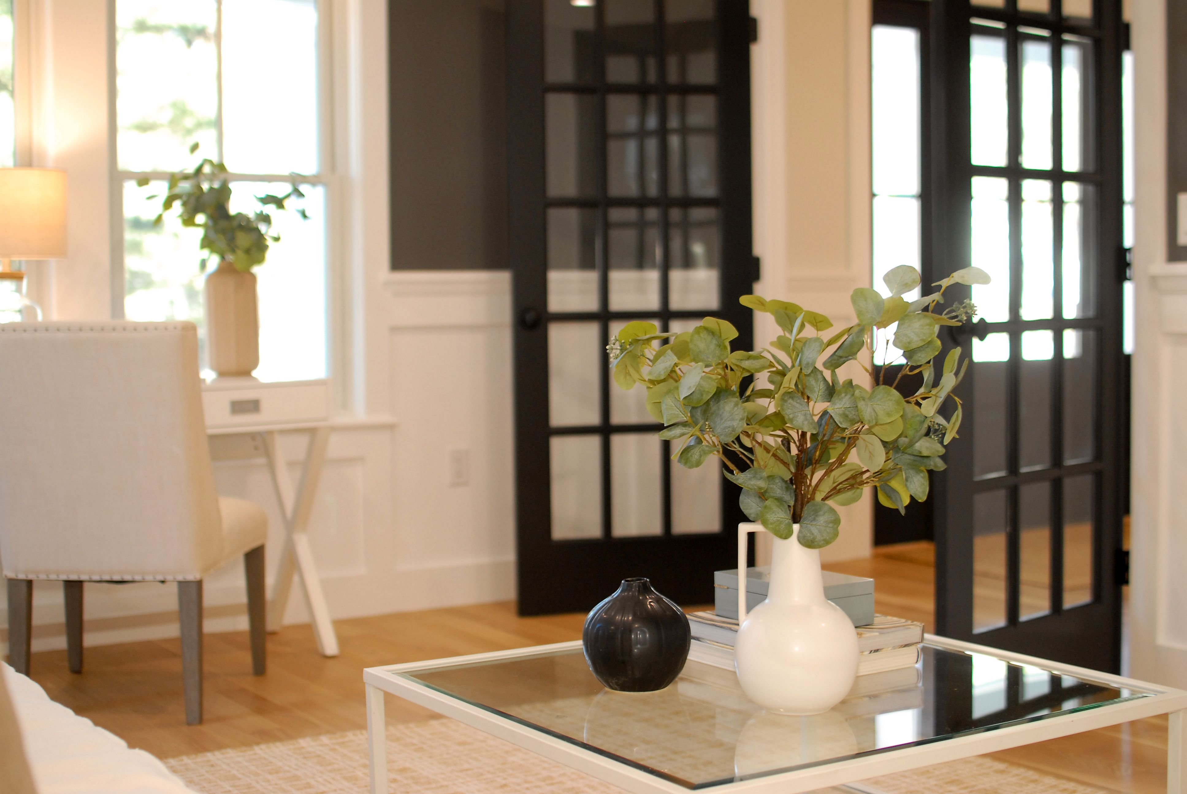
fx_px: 1733
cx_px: 594
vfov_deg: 25.8
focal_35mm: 52
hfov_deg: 37.8
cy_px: 397
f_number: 2.5
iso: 400
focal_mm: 35
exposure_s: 1/100
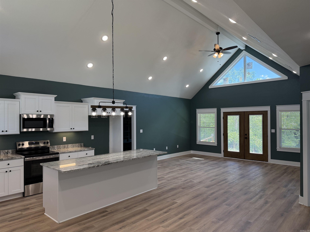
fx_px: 215
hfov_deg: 71.6
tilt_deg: +0.3
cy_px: 116
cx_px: 155
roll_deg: +1.3
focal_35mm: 24
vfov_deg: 56.8
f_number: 1.78
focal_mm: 6.76
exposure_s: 1/204
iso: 125
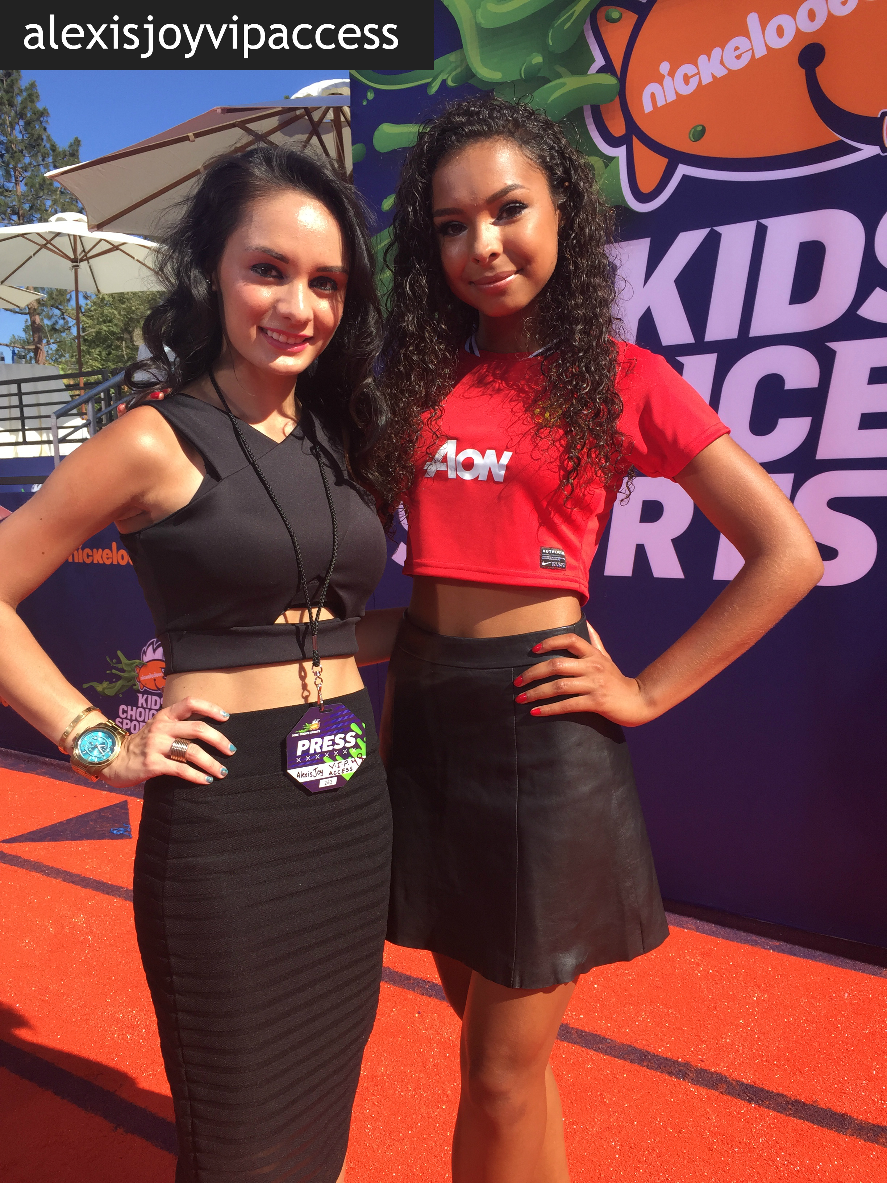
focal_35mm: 29
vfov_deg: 61.7
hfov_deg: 48.2
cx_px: 444
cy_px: 592
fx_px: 991
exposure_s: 1/1014
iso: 32
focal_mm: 4.15
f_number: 2.2
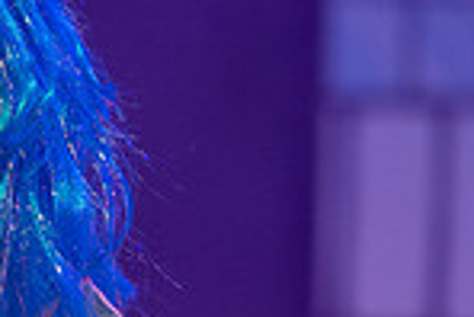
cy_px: 355
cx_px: -183
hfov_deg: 3.3
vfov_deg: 2.2
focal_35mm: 627
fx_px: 8263
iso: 1000
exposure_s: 1/250
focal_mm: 160
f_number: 2.8
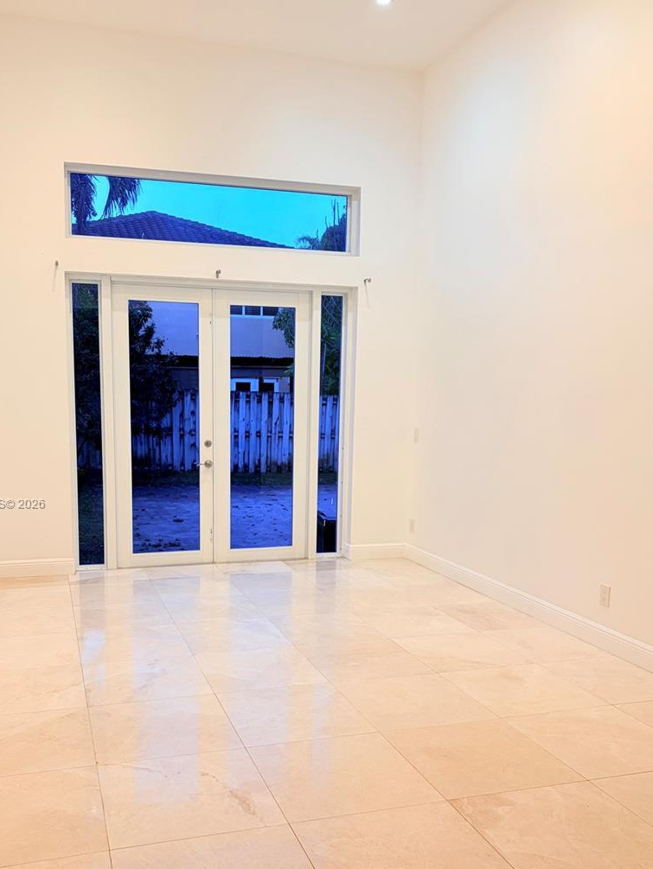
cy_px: 504
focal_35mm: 31
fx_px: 779
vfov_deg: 58.0
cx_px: 273
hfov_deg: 45.3
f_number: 1.6
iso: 64
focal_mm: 5.96
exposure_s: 1/61
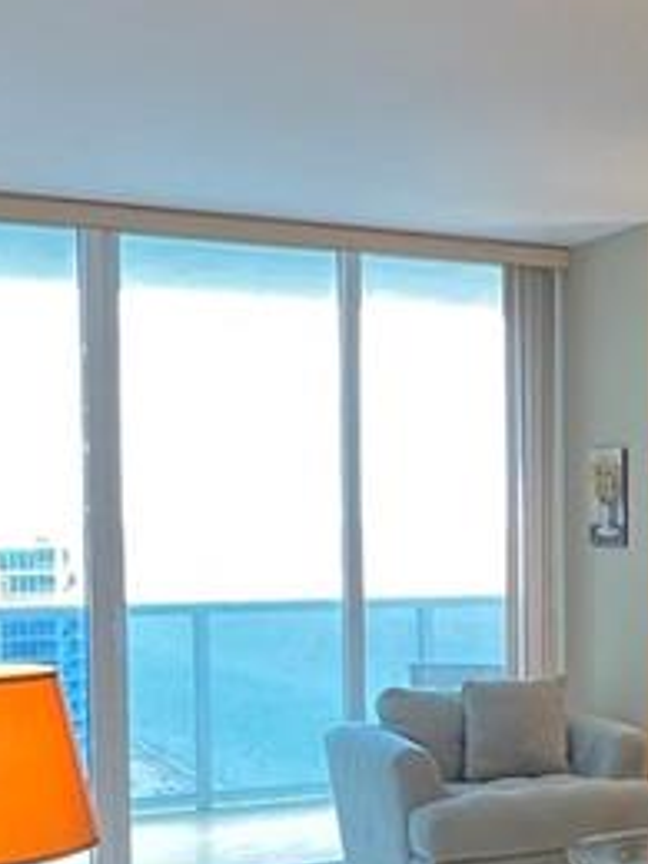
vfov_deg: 31.8
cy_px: 608
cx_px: 681
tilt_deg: -3.5
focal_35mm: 60
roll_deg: -0.1
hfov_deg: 23.2
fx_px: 1498
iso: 500
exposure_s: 1/60
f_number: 1.8
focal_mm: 1.57
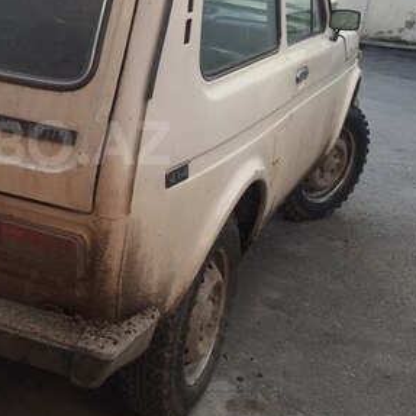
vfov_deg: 28.9
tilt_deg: -13.8
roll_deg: -3.5
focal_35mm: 59
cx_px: 22
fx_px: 802
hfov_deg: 27.7
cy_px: 143
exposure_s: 1/316
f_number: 2.2
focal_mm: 4.15
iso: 32
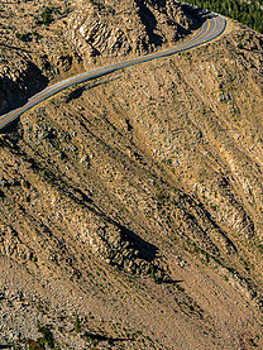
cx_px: 296
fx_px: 1427
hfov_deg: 10.4
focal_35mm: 141
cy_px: 222
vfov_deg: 14.0
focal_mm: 70
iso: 400
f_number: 7.1
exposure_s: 1/2000
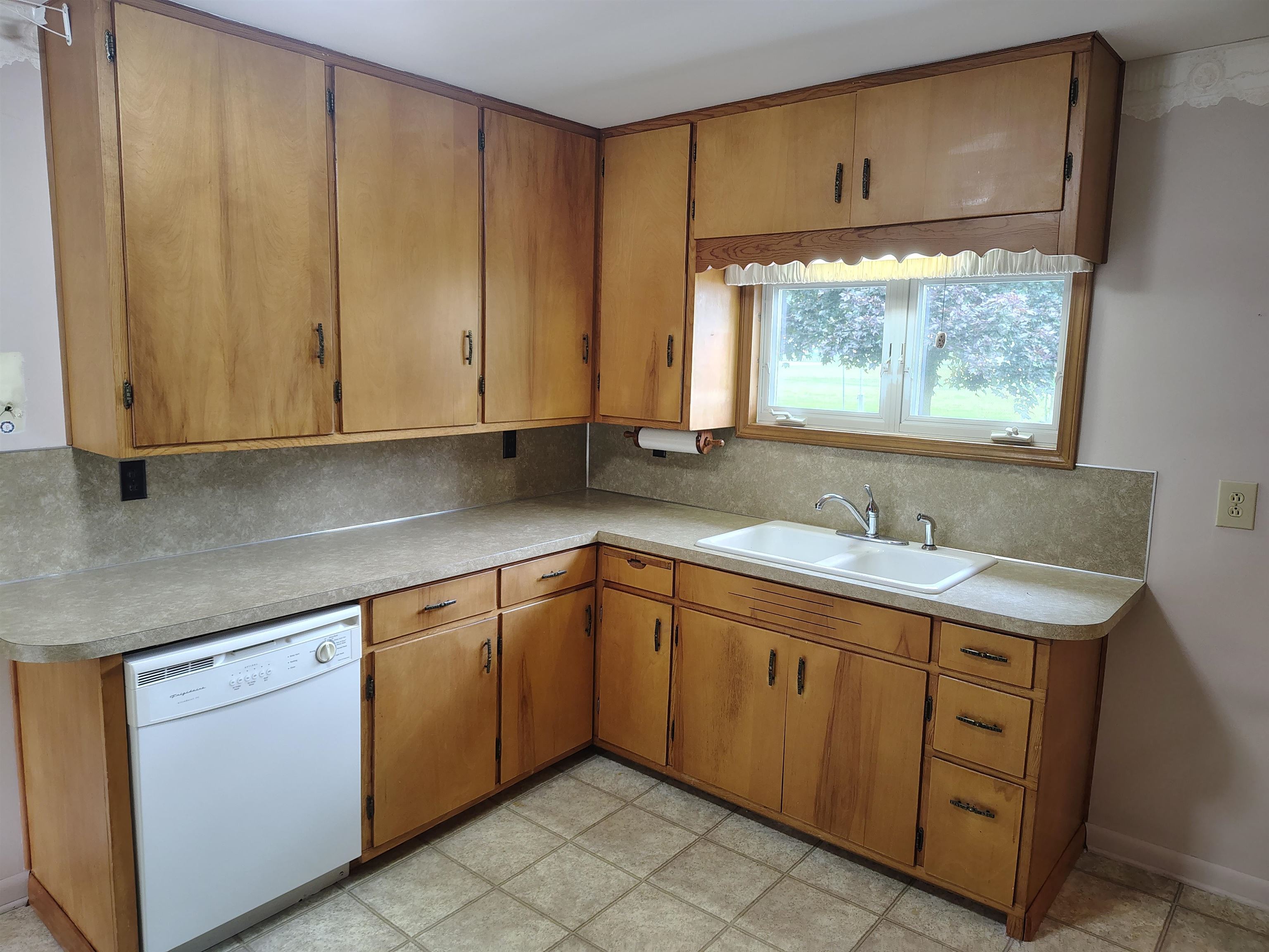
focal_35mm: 24
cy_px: 476
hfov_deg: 71.6
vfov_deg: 56.8
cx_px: 634
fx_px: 880
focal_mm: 5.56
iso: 633
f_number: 1.8
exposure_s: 1/60
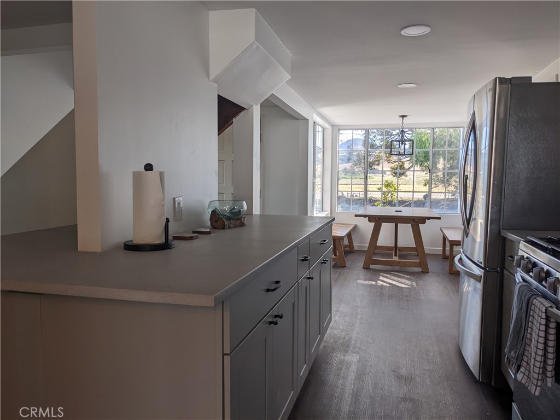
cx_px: 280
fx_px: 437
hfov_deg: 65.3
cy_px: 210
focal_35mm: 27
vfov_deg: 51.4
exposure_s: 1/478
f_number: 1.73
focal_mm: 4.38
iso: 49
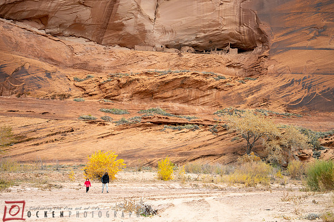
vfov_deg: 31.2
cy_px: 111
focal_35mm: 43
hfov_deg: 45.5
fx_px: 399
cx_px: 167
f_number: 4
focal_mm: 43
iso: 400
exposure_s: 1/800
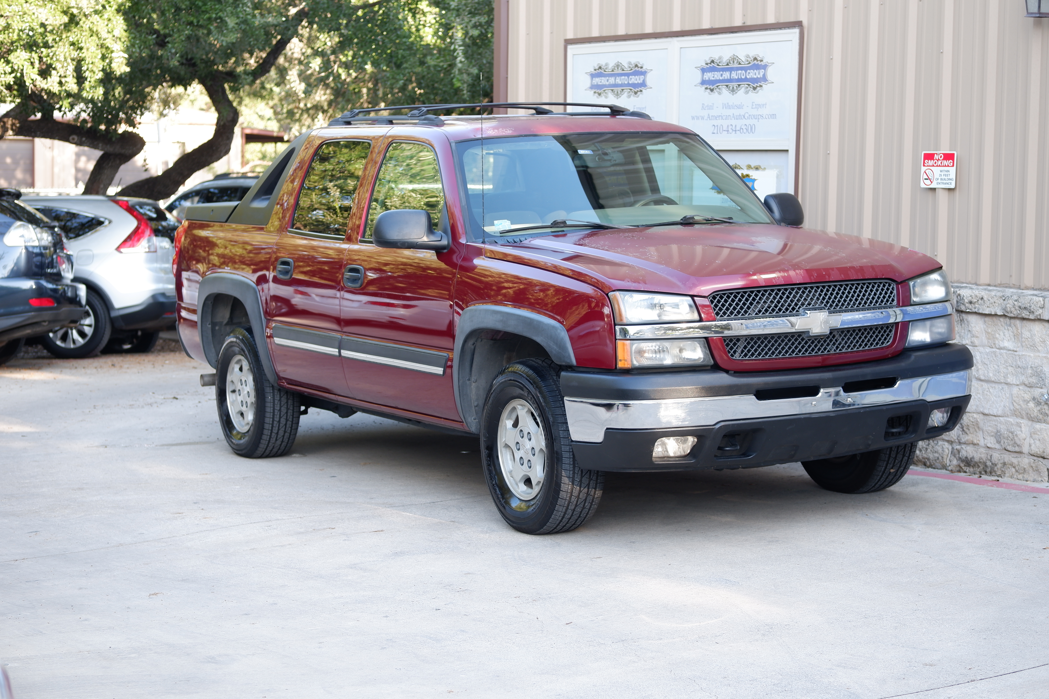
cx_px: 524
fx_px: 2185
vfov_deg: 18.2
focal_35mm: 75
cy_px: 350
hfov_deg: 27.0
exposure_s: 1/140
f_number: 3.2
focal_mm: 50
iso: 200
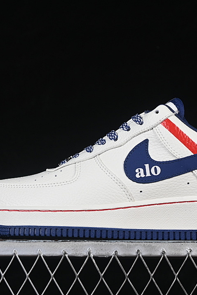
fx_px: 927
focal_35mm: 113
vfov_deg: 18.1
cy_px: 148
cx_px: 133
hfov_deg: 12.1
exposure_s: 1/80
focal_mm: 50
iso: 160
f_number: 8
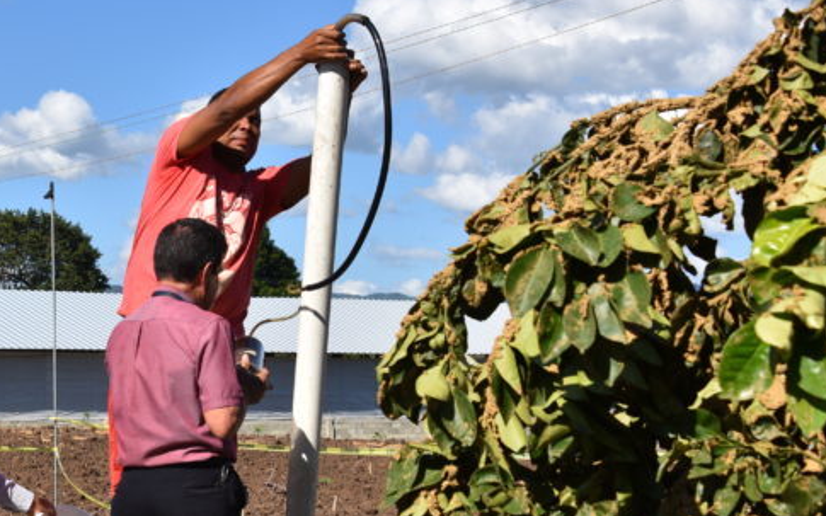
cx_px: 182
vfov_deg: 15.4
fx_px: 1909
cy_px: 322
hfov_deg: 24.1
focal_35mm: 85
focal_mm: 35
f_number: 9
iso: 100
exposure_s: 1/320
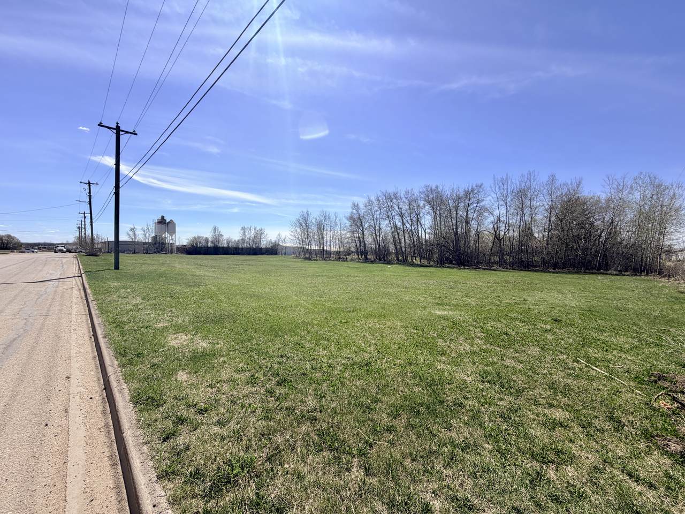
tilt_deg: -0.9
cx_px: 342
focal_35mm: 14
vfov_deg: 85.7
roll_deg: -0.6
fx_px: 277
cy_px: 257
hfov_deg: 102.1
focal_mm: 2.22
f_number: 2.2
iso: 20
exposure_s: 1/1087
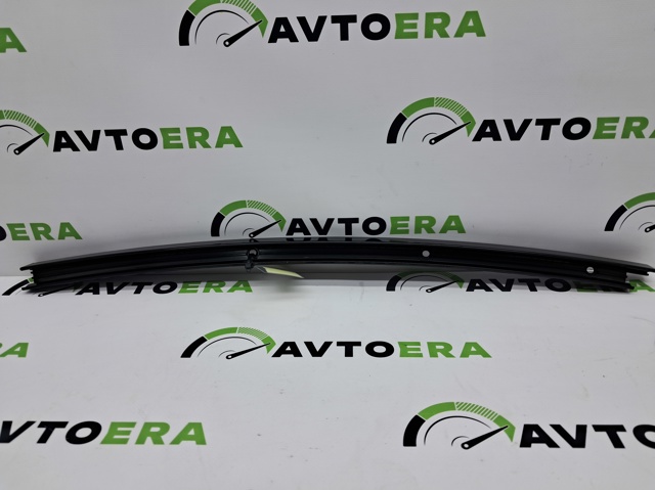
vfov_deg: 51.3
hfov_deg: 65.4
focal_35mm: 27
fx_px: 511
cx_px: 328
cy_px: 245
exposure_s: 1/120
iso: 50
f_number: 1.8
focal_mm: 4
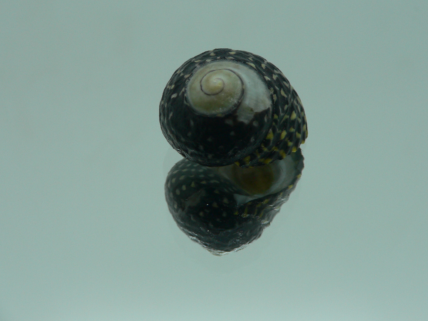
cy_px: 140
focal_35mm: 42
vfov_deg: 34.3
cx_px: 225
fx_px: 519
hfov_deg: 44.8
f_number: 2.8
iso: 80
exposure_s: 1/60
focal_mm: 4.6
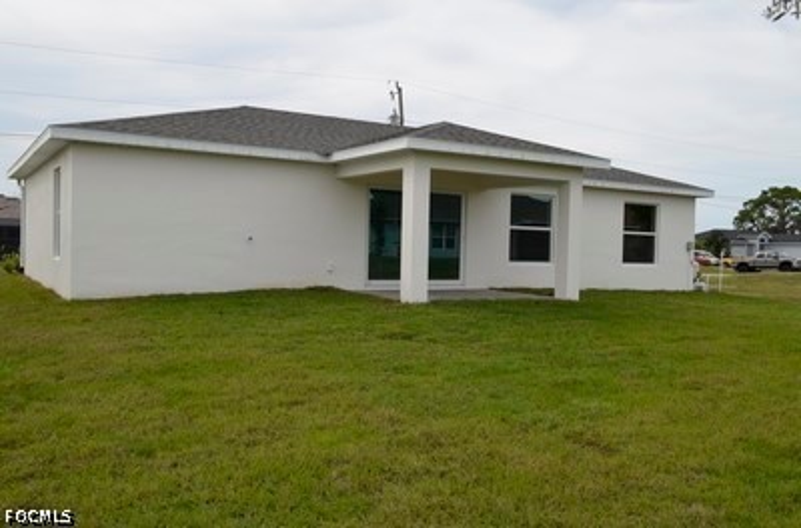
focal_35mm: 33
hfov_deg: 57.4
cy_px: 264
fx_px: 732
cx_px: 400
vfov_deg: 39.7
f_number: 8
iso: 110
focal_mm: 22
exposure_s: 1/250
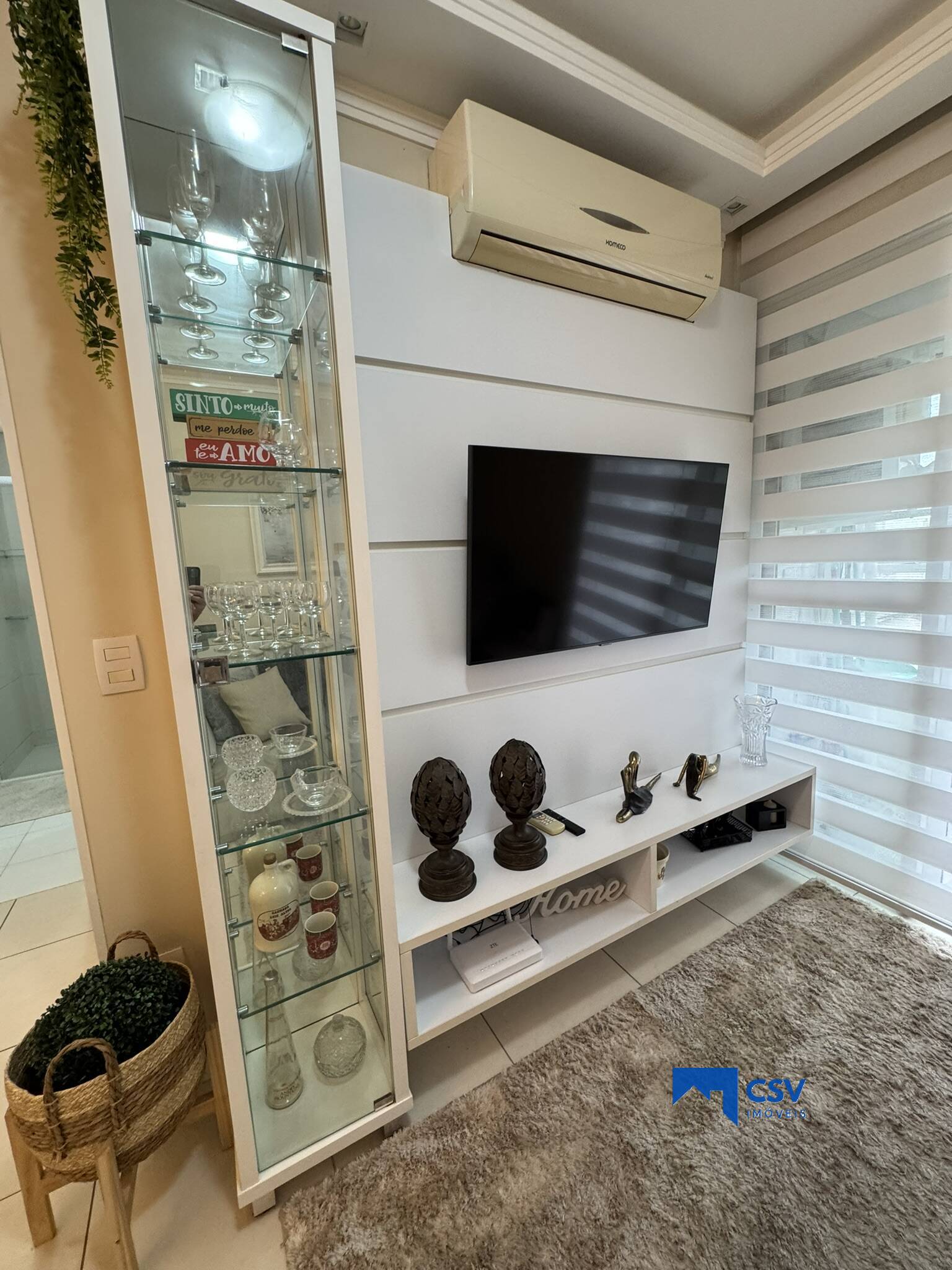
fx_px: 513
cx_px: 476
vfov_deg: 102.1
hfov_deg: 85.7
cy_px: 635
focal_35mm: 14
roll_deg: +3.3
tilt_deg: -8.5
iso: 200
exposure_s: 1/60
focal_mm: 2.22
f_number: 2.2
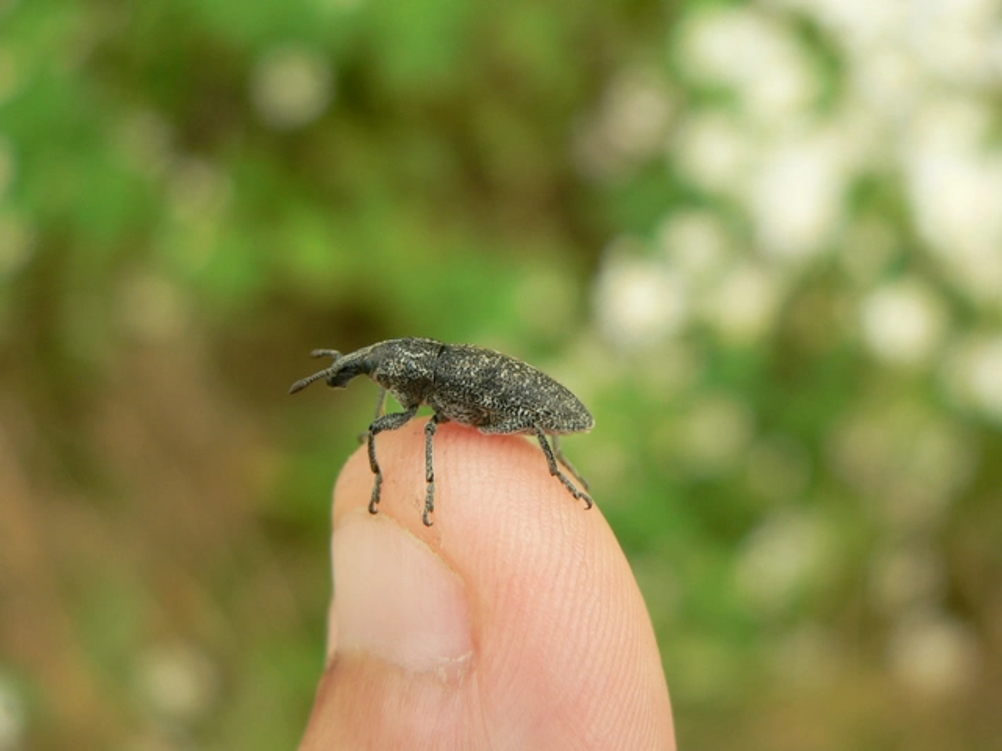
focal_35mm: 70
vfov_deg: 21.0
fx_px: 2026
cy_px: 376
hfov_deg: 27.8
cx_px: 501
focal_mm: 11.6
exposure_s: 1/100
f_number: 3.7
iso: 80
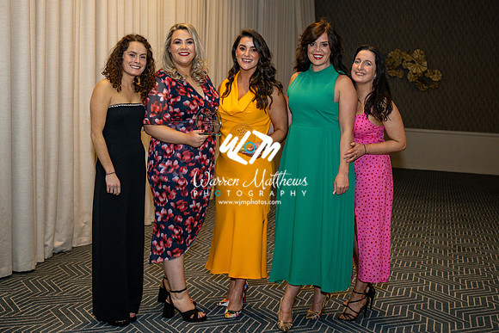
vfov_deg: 28.9
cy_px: 144
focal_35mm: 47
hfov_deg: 42.2
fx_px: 646
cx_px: 256
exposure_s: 1/125
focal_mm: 41
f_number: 3.5
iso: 500
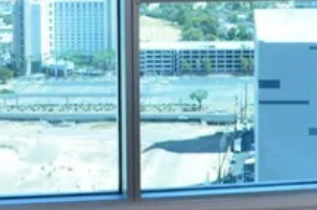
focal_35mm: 128
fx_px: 1125
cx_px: 92
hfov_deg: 16.0
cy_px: 4
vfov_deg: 10.6
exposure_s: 1/80
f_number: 10
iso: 200
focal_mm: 18
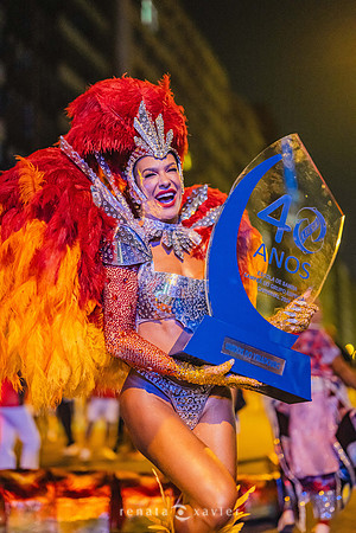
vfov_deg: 39.6
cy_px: 266
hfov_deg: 27.0
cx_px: 178
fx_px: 742
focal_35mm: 50
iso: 6400
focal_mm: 50
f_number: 1.2
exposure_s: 1/250
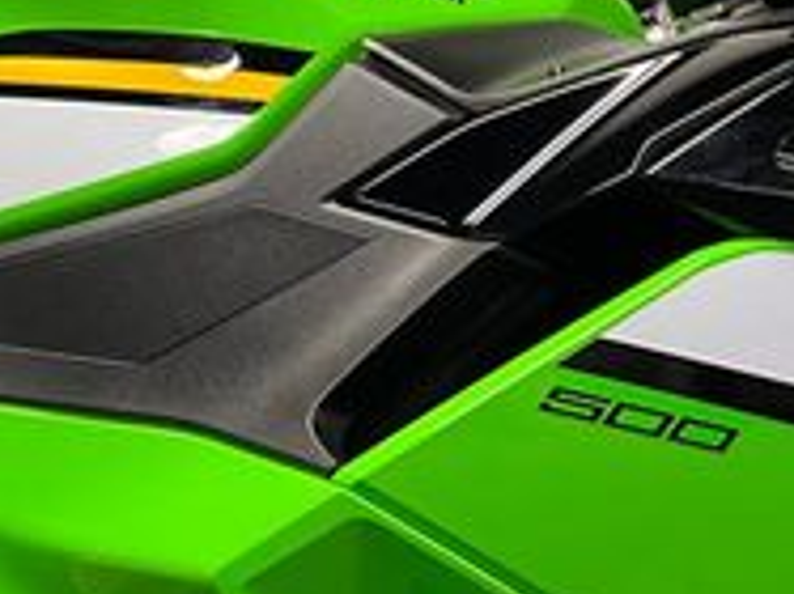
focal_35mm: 89
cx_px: -4
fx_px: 2040
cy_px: 615
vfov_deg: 16.2
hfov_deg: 21.2
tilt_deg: -5.4
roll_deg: -1.0
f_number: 1.6
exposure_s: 1/50
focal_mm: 5.1
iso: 160
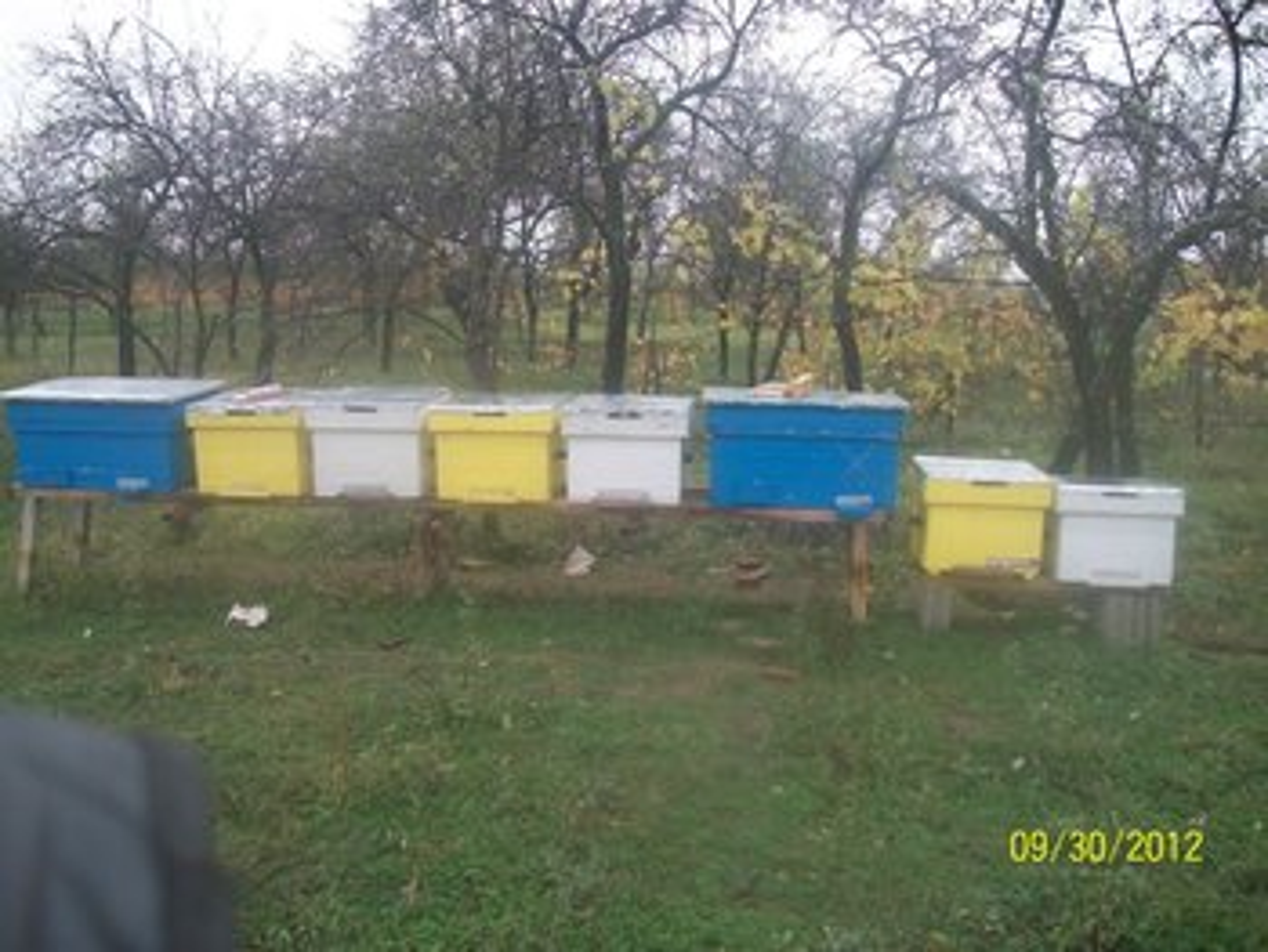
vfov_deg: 44.2
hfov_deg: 56.8
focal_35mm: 32
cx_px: 634
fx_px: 1173
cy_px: 476
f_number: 2.9
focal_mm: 5.7
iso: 80
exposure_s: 1/80
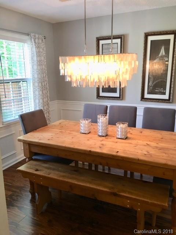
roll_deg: +0.7
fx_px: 197
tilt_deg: -13.5
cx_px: 88
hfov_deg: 48.2
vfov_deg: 61.7
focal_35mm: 29
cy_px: 118
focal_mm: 4.15
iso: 40
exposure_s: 1/15
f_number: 2.2
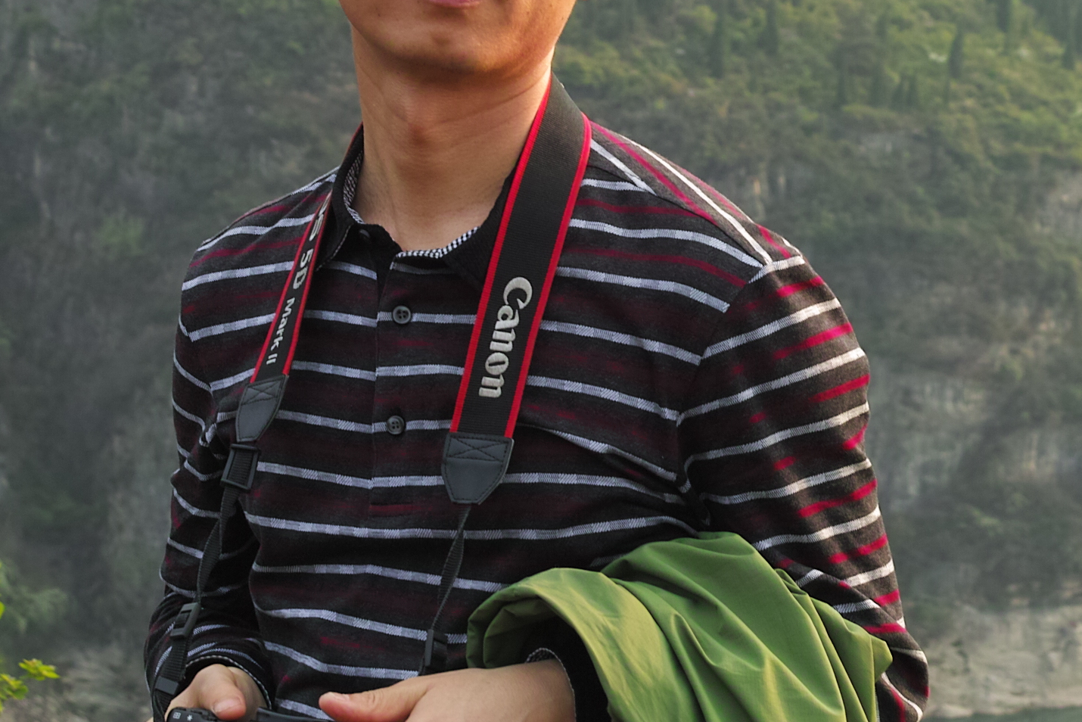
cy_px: -54
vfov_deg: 9.2
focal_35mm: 148
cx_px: 601
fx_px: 4449
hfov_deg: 13.9
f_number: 5.6
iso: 100
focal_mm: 30
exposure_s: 1/80
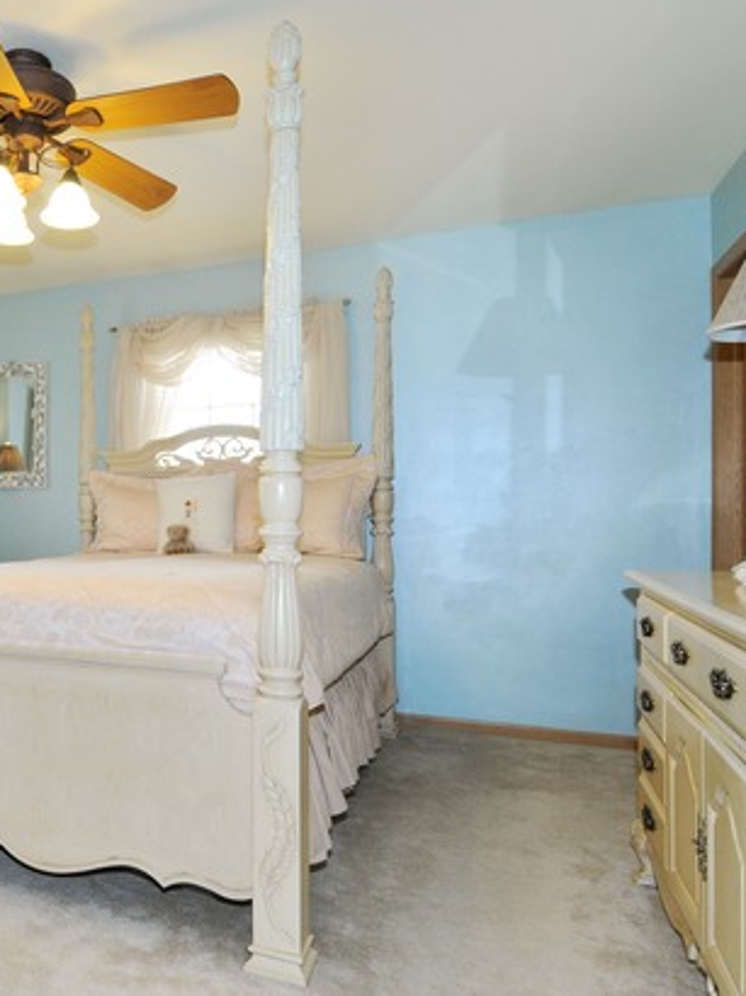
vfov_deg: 65.3
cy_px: 489
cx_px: 68
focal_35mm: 27
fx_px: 777
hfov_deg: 46.1
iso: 500
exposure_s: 1/30
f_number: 8
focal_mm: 12
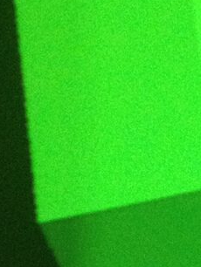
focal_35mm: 183
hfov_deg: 7.8
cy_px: 296
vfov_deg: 10.7
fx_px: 1415
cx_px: 369
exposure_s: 1/17
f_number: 2.4
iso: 400
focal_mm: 4.28
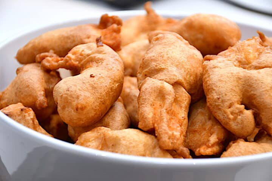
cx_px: 136
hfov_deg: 17.1
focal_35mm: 120
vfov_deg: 11.4
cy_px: 90
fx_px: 907
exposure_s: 1/60
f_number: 5.3
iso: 800
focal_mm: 80
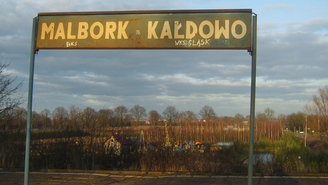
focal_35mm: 51
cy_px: 84
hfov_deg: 40.5
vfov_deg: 23.5
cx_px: 140
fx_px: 444
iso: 50
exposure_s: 1/500
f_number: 2.8
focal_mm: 7.4
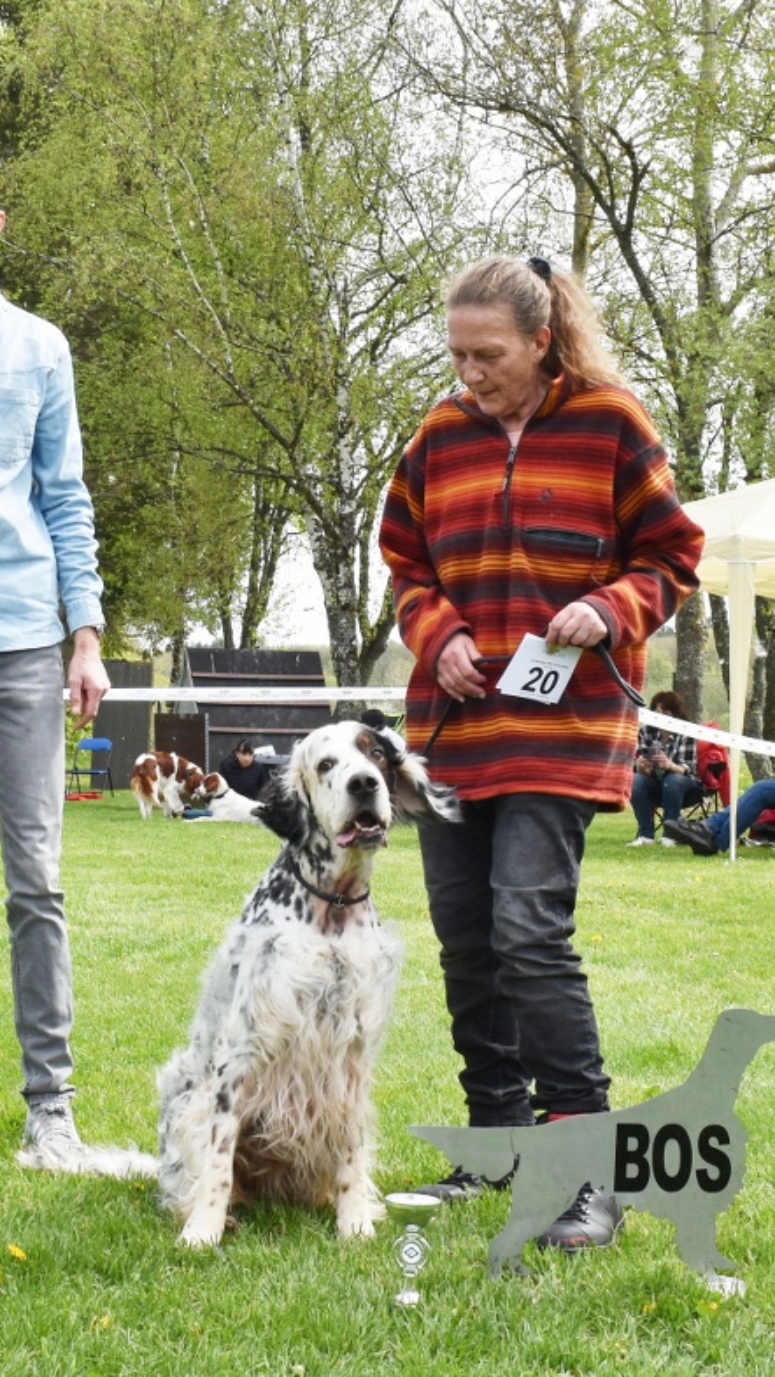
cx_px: 28
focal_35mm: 48
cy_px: 681
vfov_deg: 42.9
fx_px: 1754
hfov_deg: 24.0
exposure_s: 1/320
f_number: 9
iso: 200
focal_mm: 20
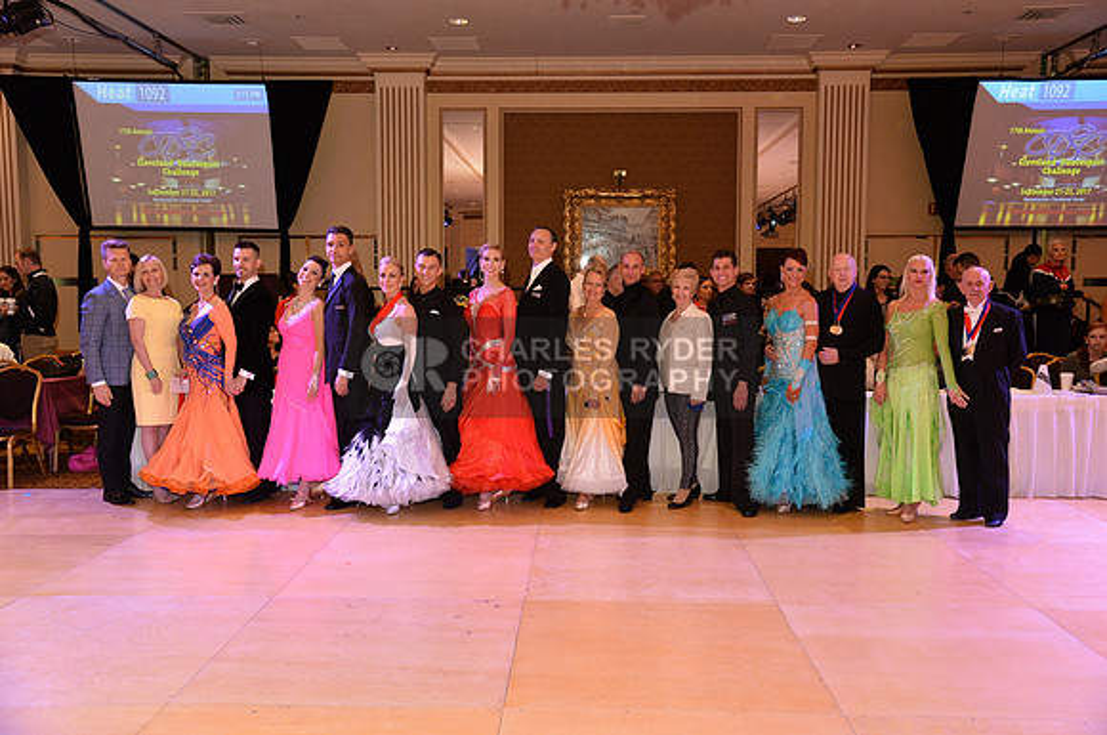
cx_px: 554
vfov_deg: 41.0
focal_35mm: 32
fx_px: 983
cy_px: 368
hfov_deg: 58.8
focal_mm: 32
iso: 2000
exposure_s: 1/250
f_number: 5
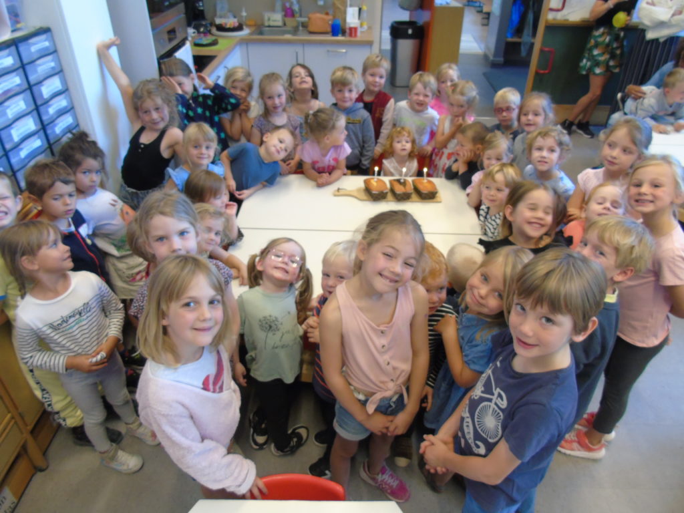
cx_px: 342
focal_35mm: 25
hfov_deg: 69.4
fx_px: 494
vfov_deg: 54.9
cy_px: 256
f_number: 3.4
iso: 320
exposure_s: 1/30
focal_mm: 4.4
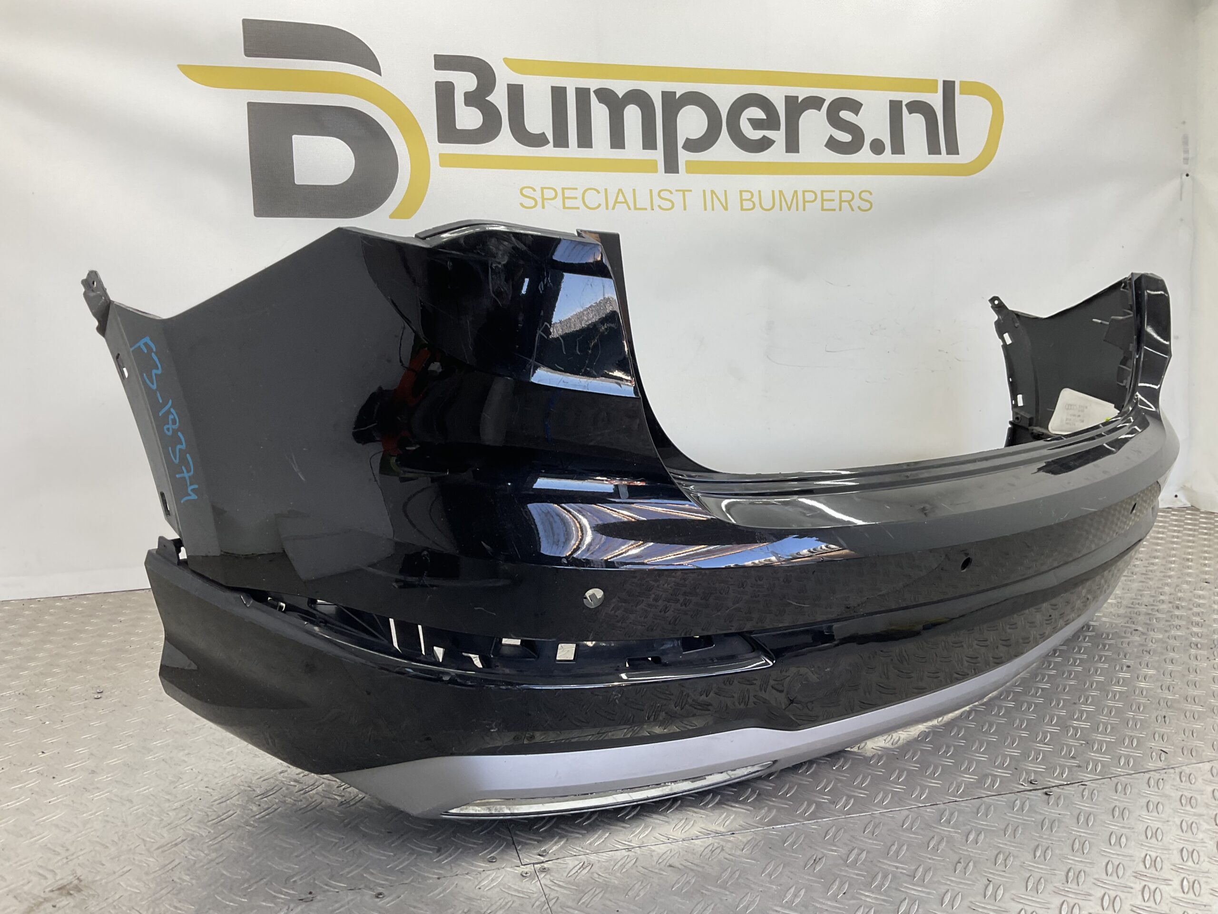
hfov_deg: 61.7
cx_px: 609
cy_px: 457
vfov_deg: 48.2
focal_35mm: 29
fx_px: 1020
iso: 25
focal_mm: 3
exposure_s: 1/100
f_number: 1.8
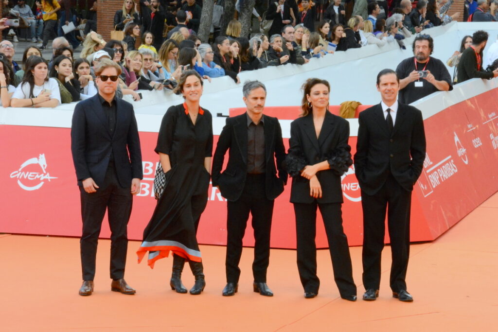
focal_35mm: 135
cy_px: 166
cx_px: 249
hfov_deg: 15.2
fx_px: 1868
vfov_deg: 10.2
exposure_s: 1/125
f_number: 29
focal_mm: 90
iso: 4000
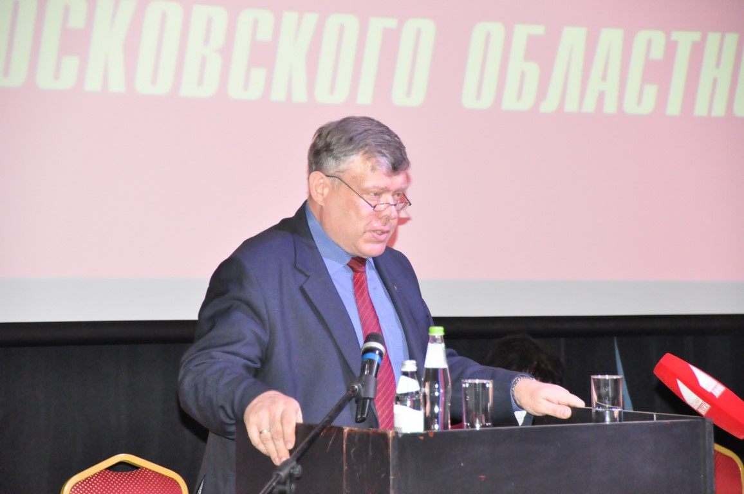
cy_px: 247
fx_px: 3251
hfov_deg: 13.1
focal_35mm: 158
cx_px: 372
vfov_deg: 8.7
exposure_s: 1/60
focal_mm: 105
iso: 3200
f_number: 5.6
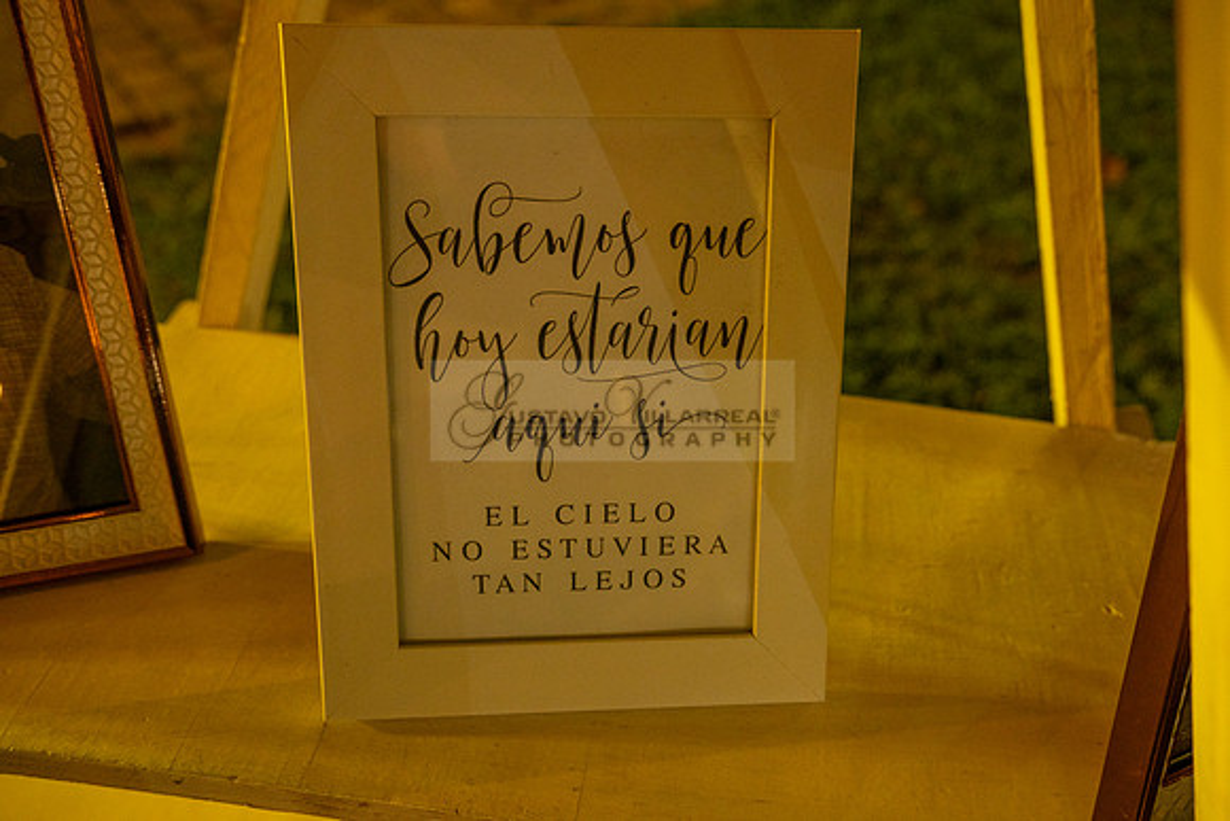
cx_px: 615
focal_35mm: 33
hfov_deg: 57.2
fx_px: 1128
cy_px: 410
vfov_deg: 40.0
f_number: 5
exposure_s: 1/60
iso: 2000
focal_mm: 33
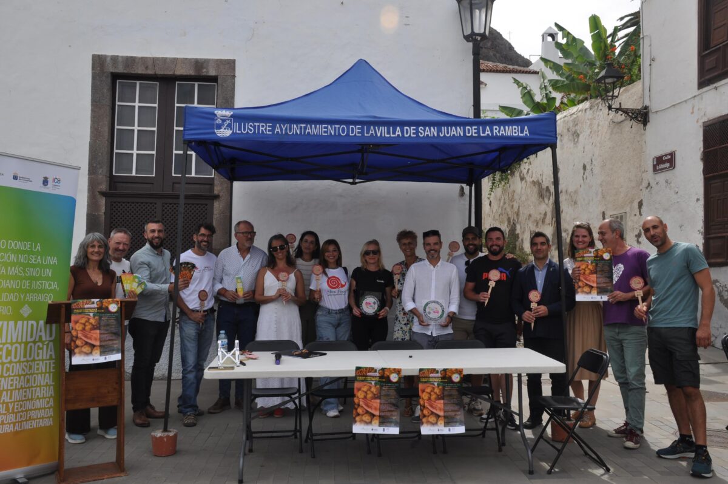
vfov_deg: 39.9
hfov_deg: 57.3
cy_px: 242
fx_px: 667
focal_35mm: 33
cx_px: 364
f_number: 9
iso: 200
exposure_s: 1/320
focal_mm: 22
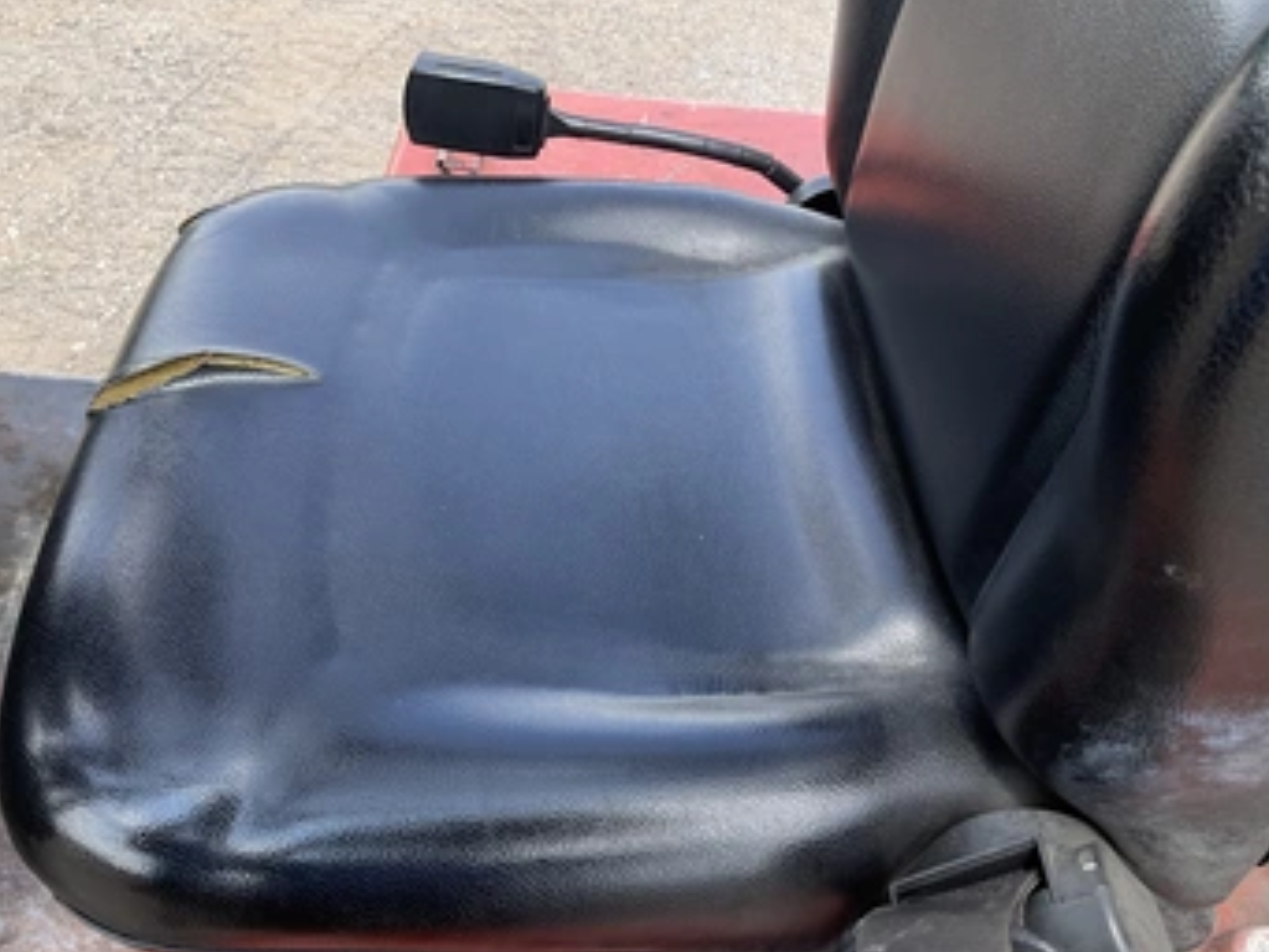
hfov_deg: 53.9
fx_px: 1247
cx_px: 592
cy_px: 547
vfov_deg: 41.7
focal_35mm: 34
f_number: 1.8
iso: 25
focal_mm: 3
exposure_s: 1/257
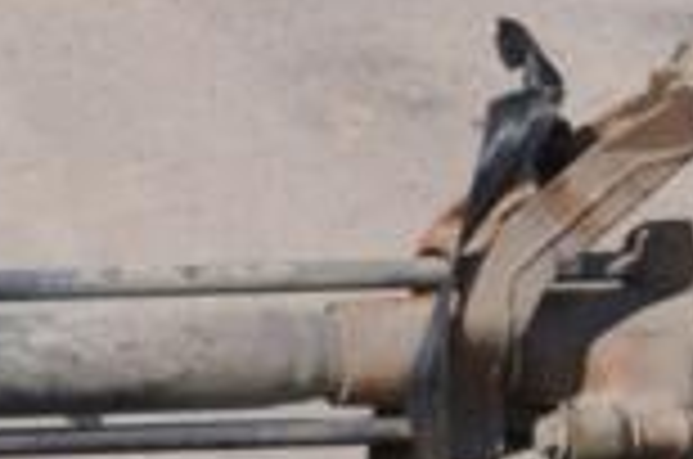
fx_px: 3150
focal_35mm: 164
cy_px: 698
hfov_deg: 12.2
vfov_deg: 8.2
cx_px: -162
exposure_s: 1/200
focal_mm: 28
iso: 800
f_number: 25
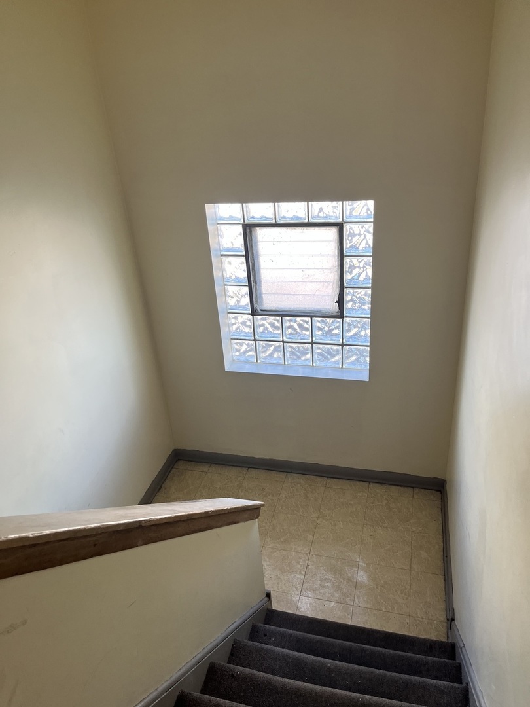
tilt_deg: -28.8
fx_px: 531
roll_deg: +5.8
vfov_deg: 67.3
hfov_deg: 53.1
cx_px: 265
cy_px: 354
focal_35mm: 26
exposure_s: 1/121
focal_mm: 5.1
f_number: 1.6
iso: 80
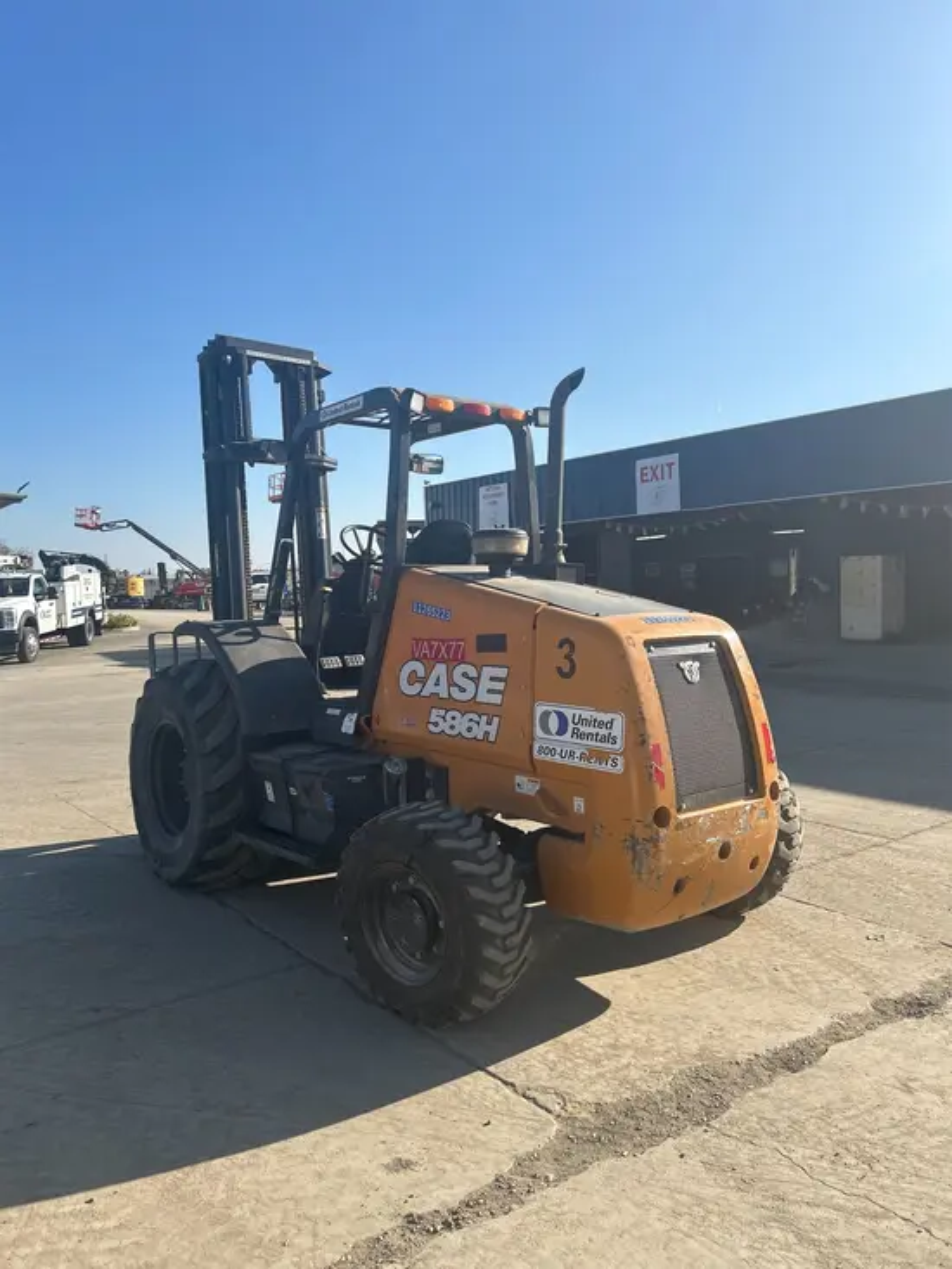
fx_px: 953
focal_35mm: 26
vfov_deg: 67.3
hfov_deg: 53.1
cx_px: 476
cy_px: 634
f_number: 1.5
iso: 50
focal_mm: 5.7
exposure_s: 1/4115
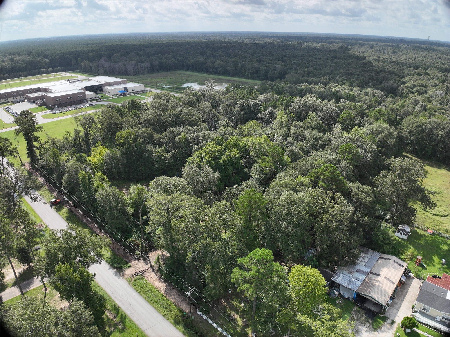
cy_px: 168
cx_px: 225
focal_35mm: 24
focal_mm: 12.29
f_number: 3.5
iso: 260
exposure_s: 1/2000
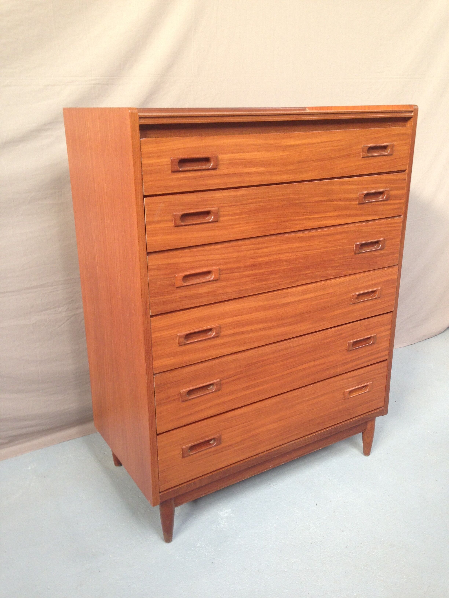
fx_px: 571
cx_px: 224
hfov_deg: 43.0
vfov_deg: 55.3
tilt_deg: -16.6
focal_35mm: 33
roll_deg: -1.1
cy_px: 299
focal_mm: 4.12
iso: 80
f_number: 2.4
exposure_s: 1/20
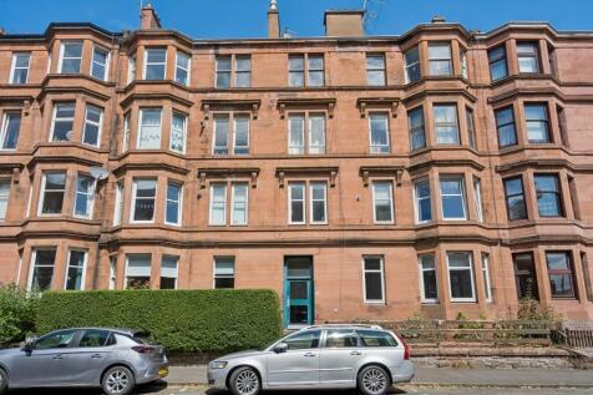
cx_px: 296
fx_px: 346
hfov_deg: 81.2
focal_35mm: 21
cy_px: 198
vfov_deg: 59.5
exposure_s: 1/500
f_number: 5.6
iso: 100
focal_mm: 21
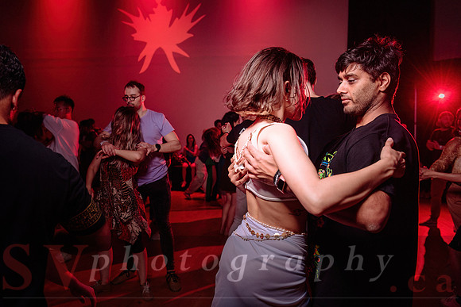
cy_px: 144
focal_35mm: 34
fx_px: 435
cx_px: 216
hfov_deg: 55.8
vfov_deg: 38.9
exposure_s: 1/125
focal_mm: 32
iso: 800
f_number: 3.5
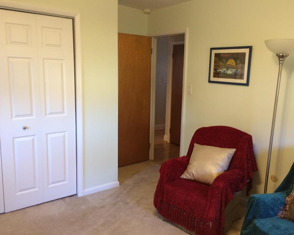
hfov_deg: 57.1
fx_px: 270
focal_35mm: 31
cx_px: 160
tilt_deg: -8.8
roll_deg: -0.2
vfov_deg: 47.1
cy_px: 115
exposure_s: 1/30
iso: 160
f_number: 2.2
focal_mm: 4.15
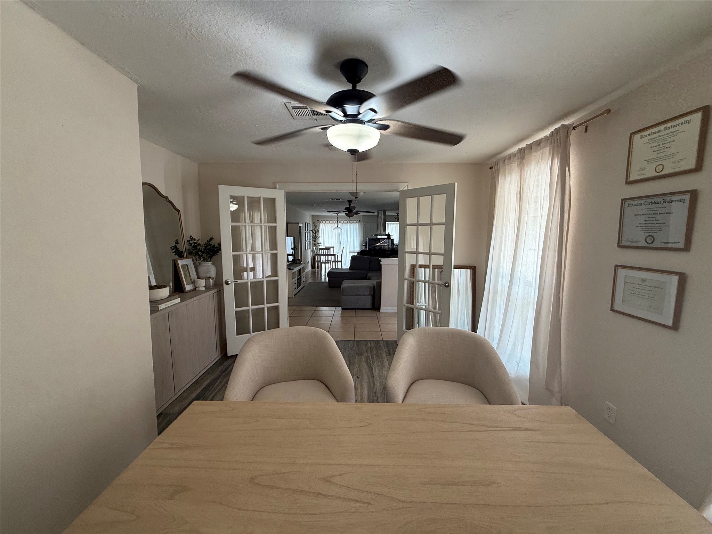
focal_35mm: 14
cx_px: 356
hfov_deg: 102.1
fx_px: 288
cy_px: 267
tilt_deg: -5.4
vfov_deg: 85.7
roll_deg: -0.1
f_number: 2.2
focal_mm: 2.22
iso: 160
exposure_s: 1/120
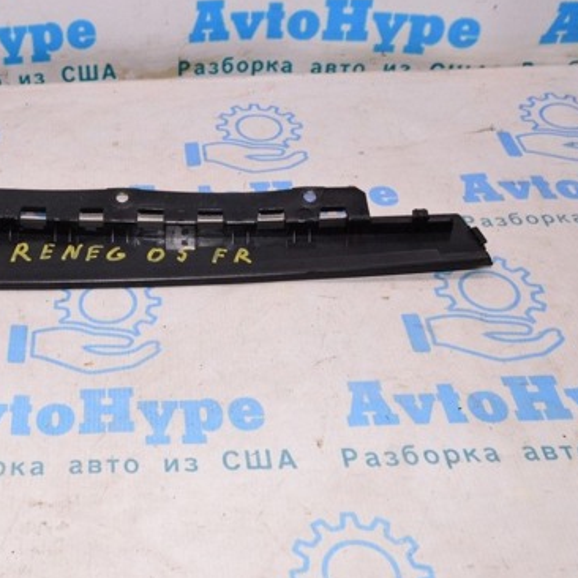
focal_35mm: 47
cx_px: 96
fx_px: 883
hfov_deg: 34.8
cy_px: 266
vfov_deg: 36.2
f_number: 8
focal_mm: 21
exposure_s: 1/200
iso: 1600
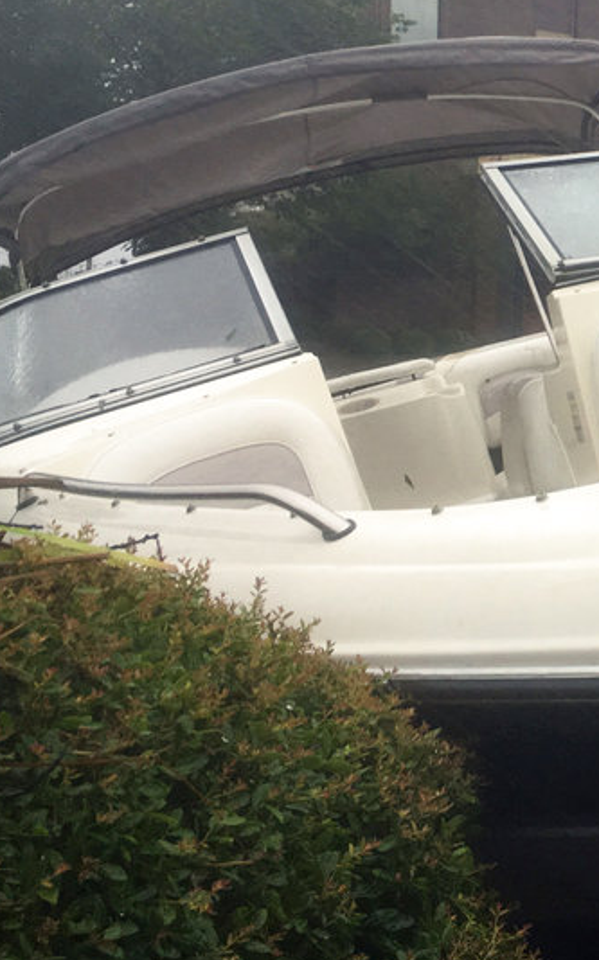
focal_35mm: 59
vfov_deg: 34.3
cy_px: 324
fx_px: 1544
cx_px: 711
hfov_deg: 20.6
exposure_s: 1/120
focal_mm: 4.15
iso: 40
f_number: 2.2
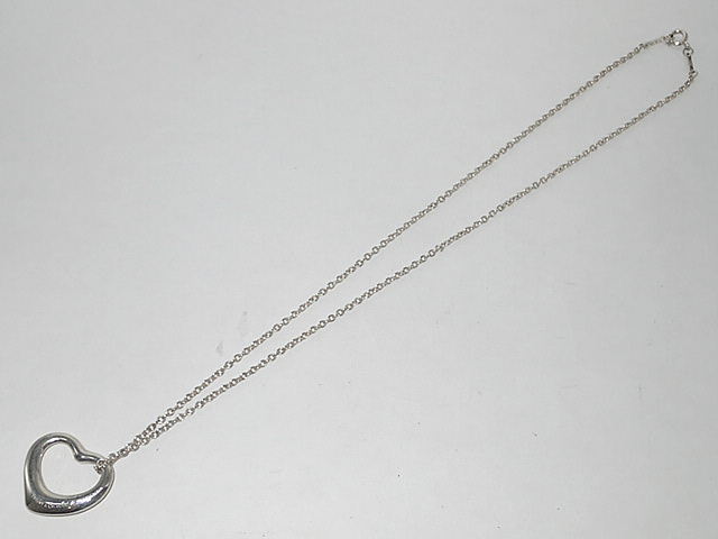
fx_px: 1016
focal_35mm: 49
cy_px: 270
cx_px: 359
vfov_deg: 29.7
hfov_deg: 38.9
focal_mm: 8.99
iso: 320
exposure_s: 1/50
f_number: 9
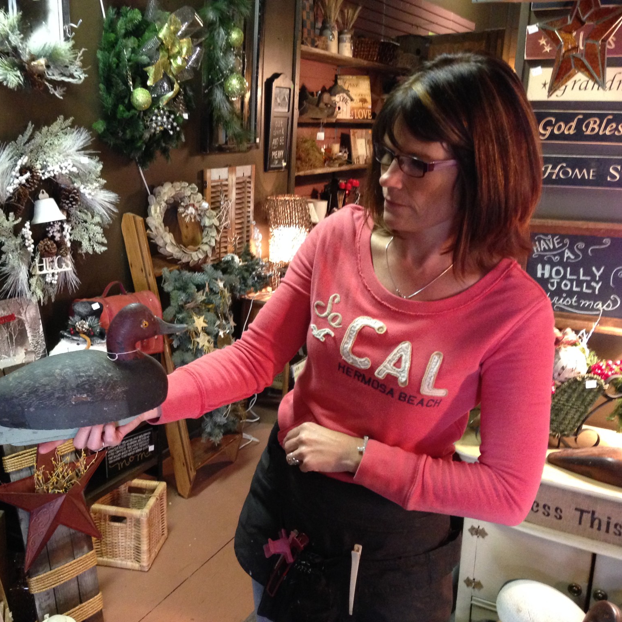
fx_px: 793
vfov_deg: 42.8
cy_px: 311
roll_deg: +0.9
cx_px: 217
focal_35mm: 39
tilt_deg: -15.2
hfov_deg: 42.4
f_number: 2.4
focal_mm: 4.12
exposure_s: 1/15
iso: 400
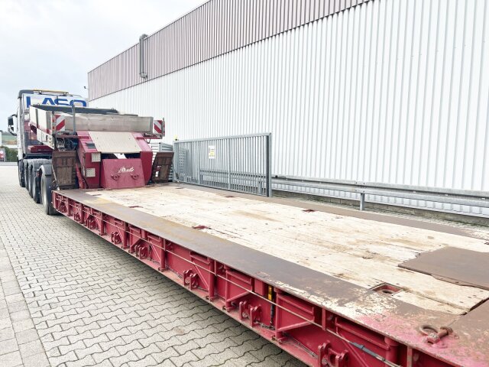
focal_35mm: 26
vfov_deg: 53.1
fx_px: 367
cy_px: 184
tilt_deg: -4.5
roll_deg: -0.1
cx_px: 244
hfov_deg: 67.3
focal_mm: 5.7
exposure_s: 1/1252
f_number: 1.5
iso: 50
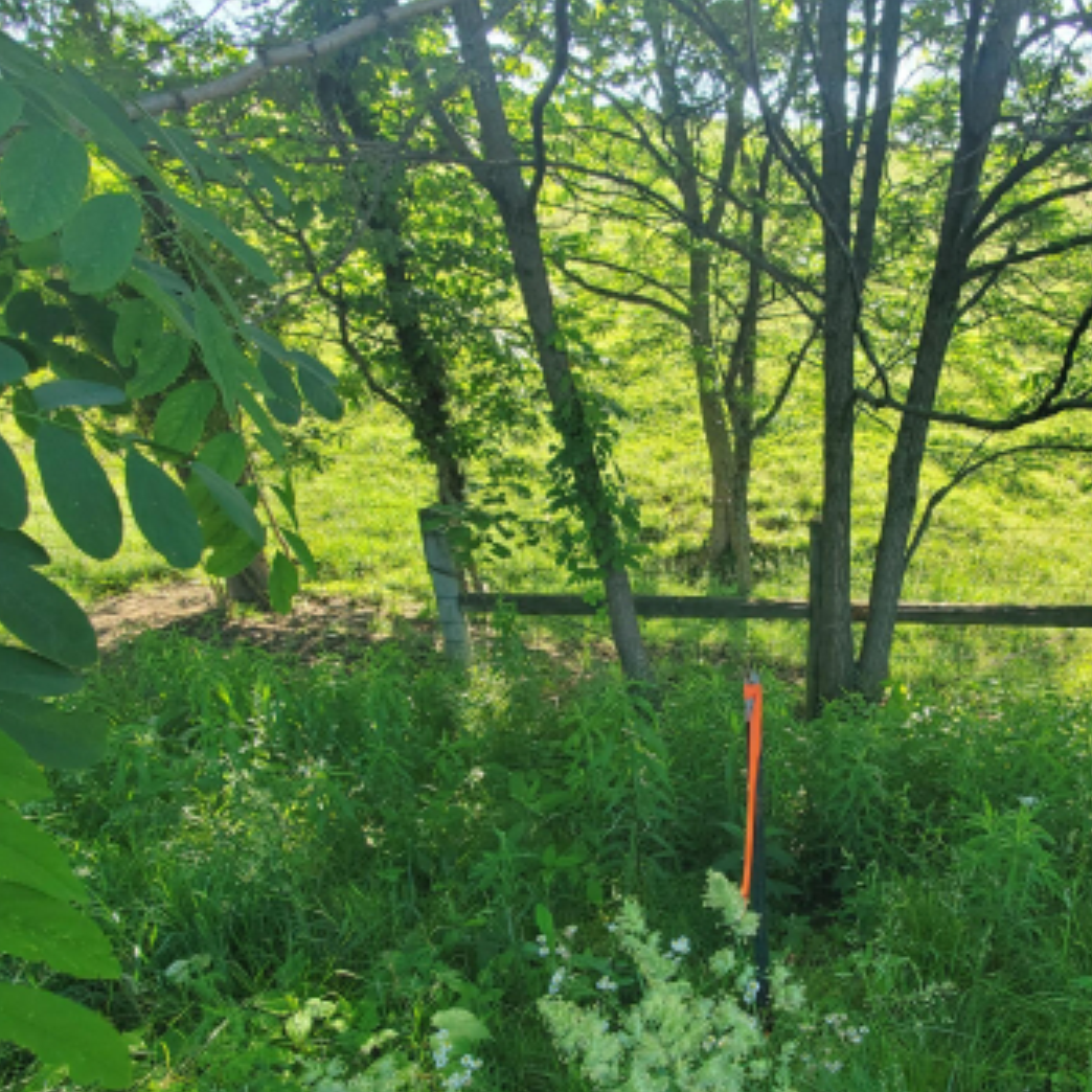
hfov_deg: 68.0
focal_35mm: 22
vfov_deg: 68.3
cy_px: 697
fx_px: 785
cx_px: 714
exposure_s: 1/100
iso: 50
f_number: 2.2
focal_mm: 1.8
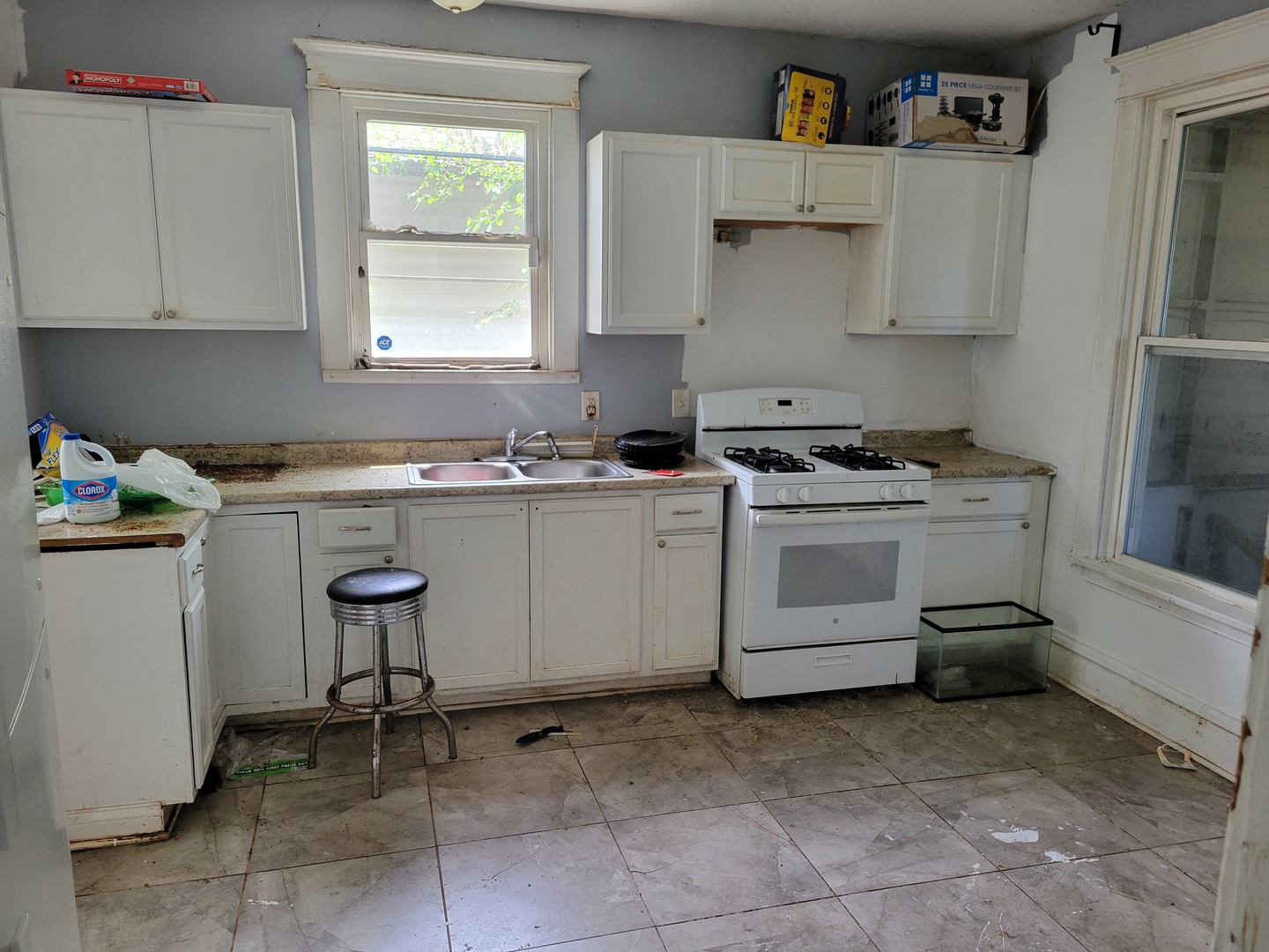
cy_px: 476
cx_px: 634
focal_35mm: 26
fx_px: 953
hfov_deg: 67.3
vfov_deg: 53.1
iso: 250
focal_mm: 5.4
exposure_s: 1/120
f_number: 1.8
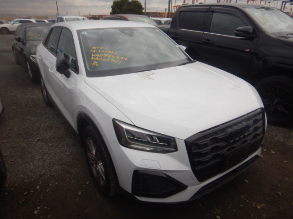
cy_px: 110
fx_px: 203
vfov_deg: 56.8
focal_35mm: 24
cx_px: 146
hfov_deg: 71.6
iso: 125
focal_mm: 4.3
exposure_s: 1/500
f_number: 2.8
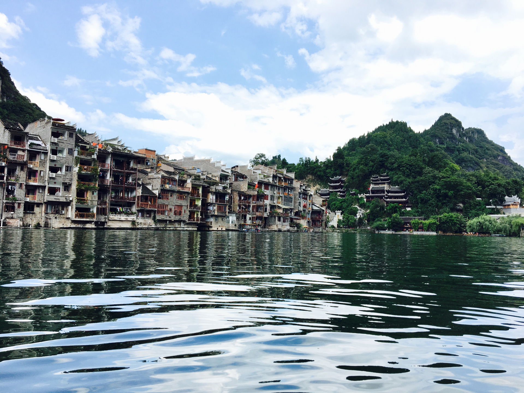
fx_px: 439
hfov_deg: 61.7
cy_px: 196
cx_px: 262
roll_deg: -1.5
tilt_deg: +6.1
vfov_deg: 48.2
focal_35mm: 29
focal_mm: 4.15
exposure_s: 1/818
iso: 25
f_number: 2.2
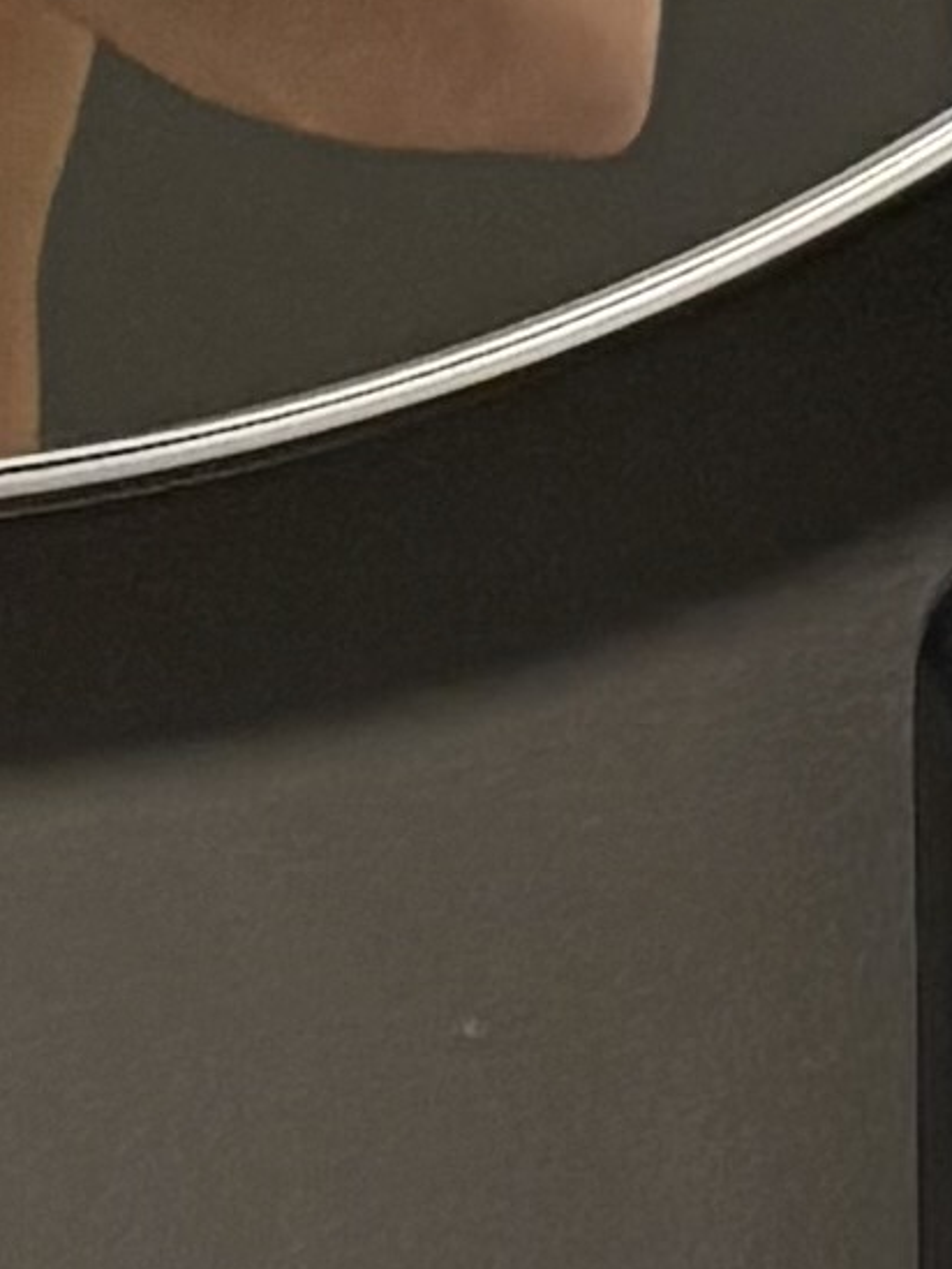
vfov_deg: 20.7
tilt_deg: -2.6
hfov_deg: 17.0
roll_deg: +1.0
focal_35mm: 80
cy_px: -652
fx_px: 2932
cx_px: -409
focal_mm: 5.96
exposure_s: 1/33
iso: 320
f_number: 1.6
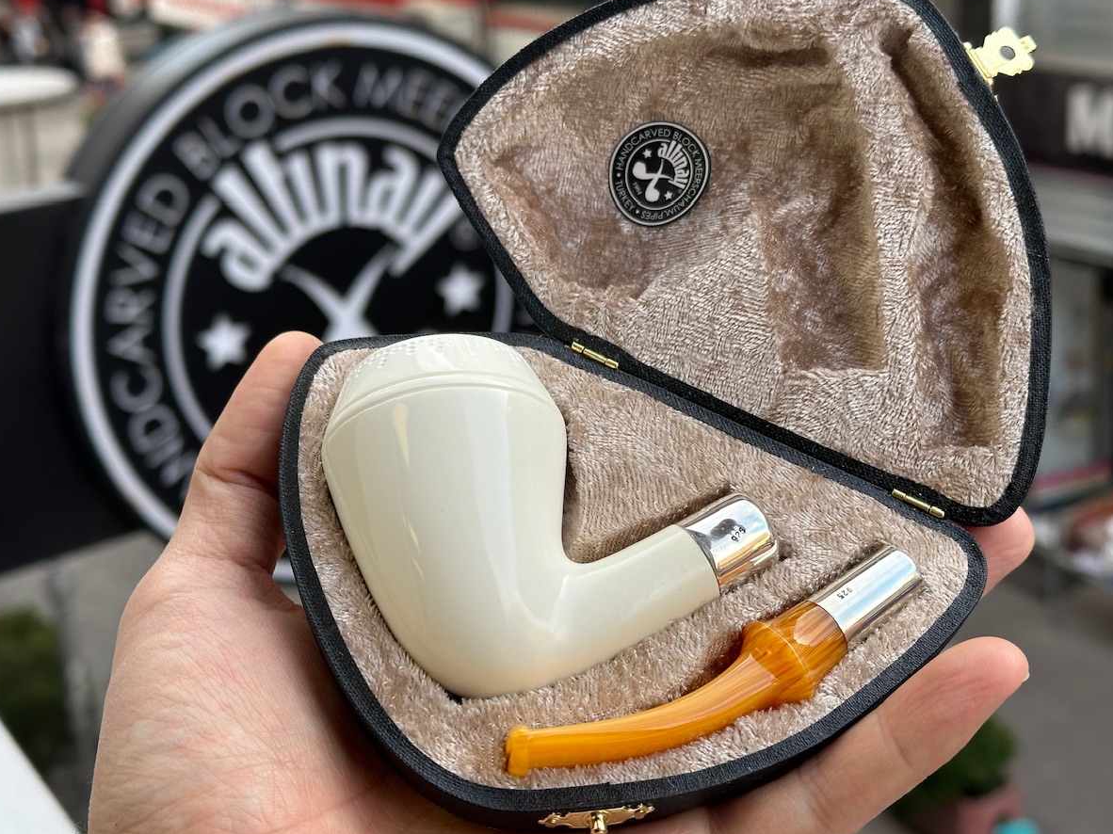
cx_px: 546
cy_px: 392
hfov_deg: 36.8
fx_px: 1672
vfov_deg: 28.0
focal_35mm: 52
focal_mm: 6.86
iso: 64
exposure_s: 1/383
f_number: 1.78
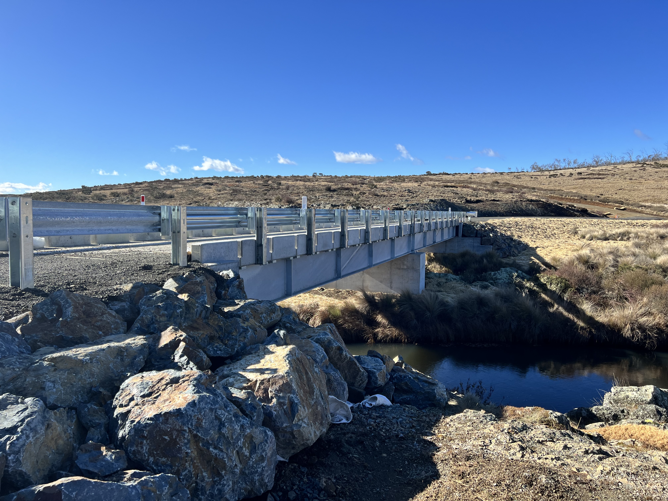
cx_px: 334
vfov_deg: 53.1
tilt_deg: -4.9
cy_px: 250
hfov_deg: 67.3
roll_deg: -0.8
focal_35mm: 26
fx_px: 502
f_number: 1.5
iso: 50
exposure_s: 1/2632
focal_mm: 5.7
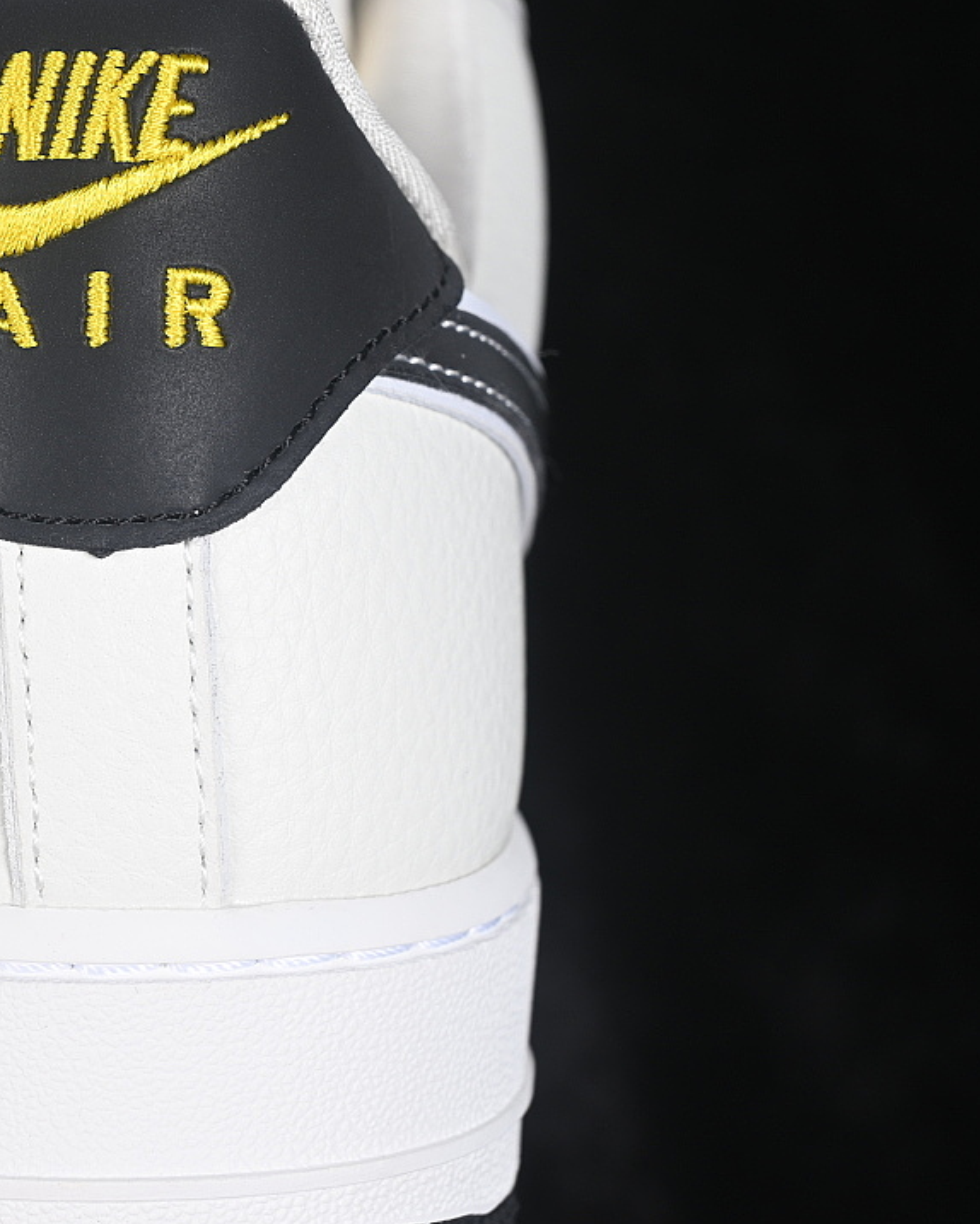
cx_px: 123
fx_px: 3841
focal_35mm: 106
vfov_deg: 18.1
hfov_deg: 14.4
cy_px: 613
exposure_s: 1/80
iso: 160
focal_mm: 50
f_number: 7.1
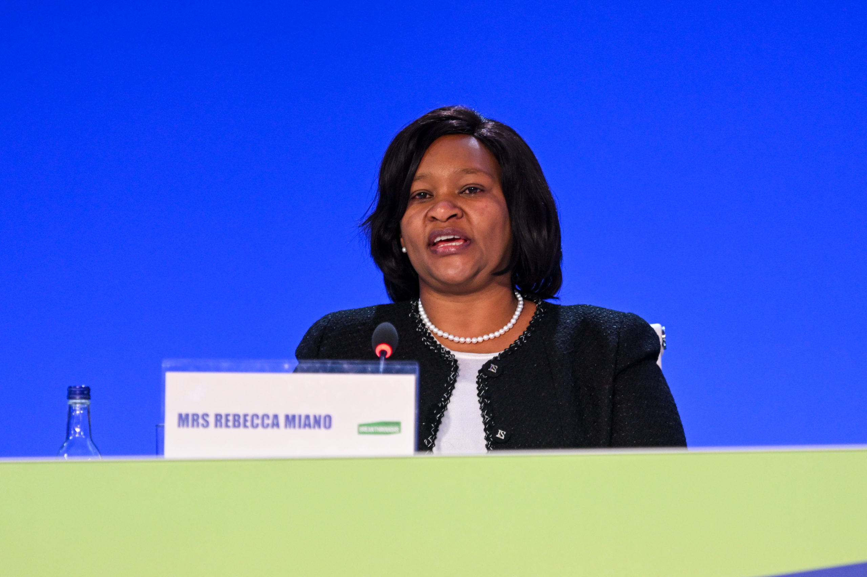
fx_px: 10831
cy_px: 288
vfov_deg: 3.1
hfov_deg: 4.6
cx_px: 434
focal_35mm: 450
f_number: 4
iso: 1600
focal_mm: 300
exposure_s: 1/250
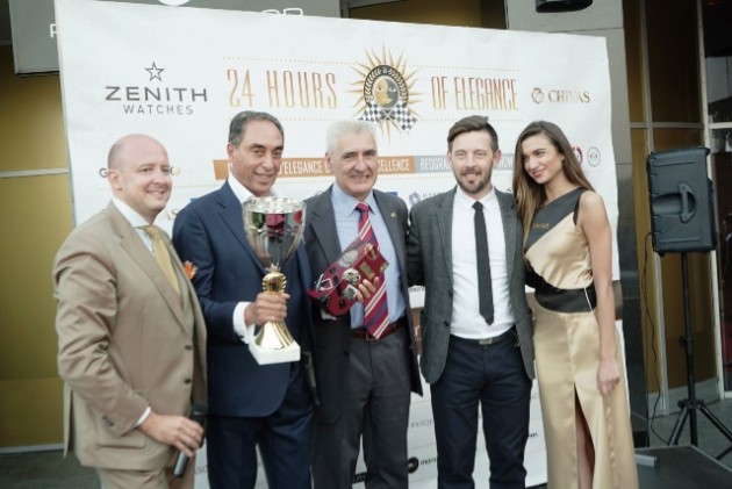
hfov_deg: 41.1
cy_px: 244
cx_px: 366
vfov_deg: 28.1
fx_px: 977
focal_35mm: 48
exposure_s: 1/160
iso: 800
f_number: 5.6
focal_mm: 48
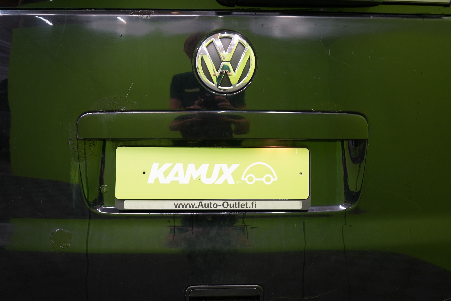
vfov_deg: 45.0
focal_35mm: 29
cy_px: 150
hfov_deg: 63.7
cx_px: 226
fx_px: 363
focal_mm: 29
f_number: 5
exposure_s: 1/25
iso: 800
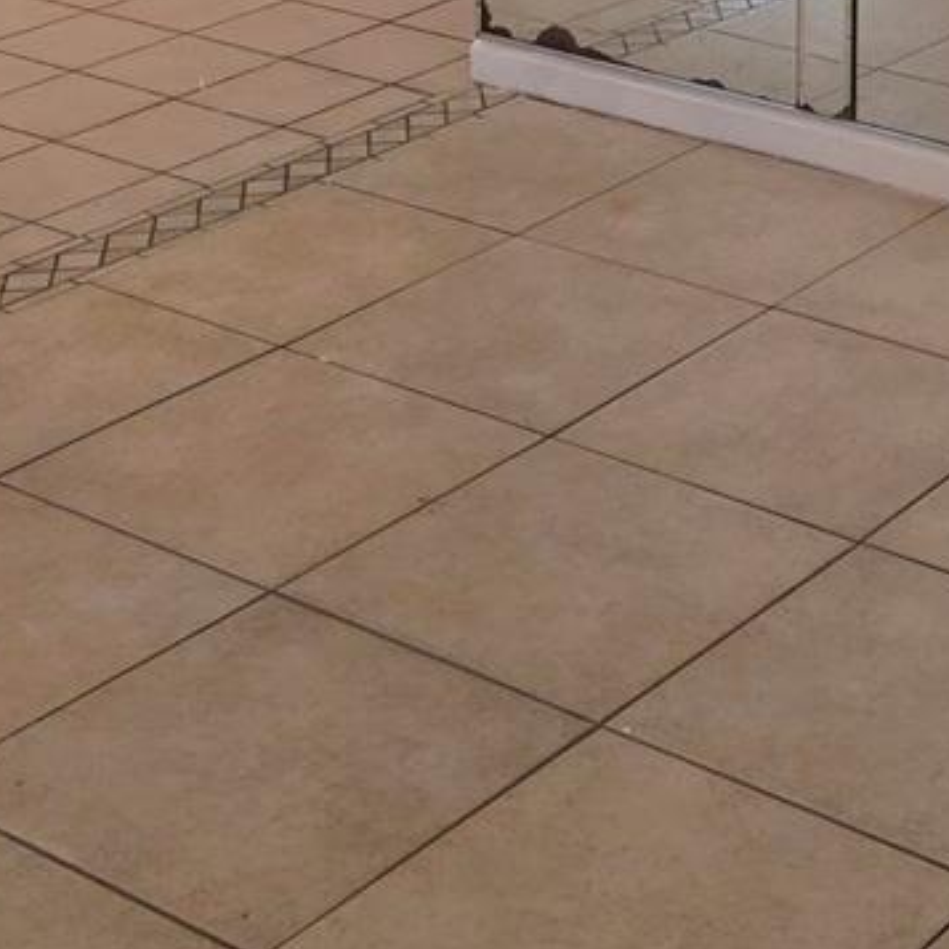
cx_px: 898
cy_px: -510
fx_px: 2823
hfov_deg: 18.7
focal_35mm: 91
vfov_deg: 17.1
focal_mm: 6.25
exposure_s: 1/120
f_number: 1.7
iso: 80
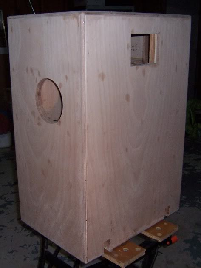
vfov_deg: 55.3
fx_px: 255
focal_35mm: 33
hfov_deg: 43.0
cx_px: 100
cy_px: 134
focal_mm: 5.5
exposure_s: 1/60
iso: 140
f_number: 2.8
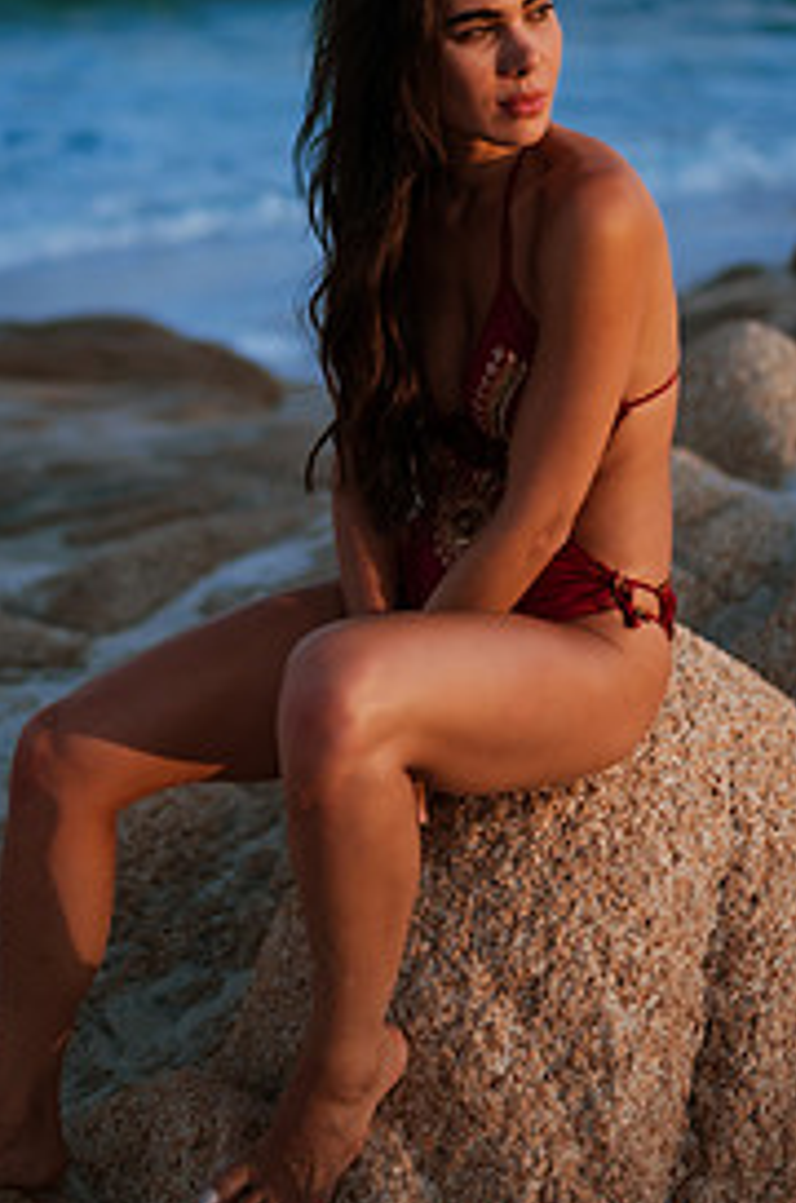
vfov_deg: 34.3
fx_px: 1933
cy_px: 425
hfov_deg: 23.2
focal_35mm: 58
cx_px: 259
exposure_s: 1/4000
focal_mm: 35
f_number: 1.4
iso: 100
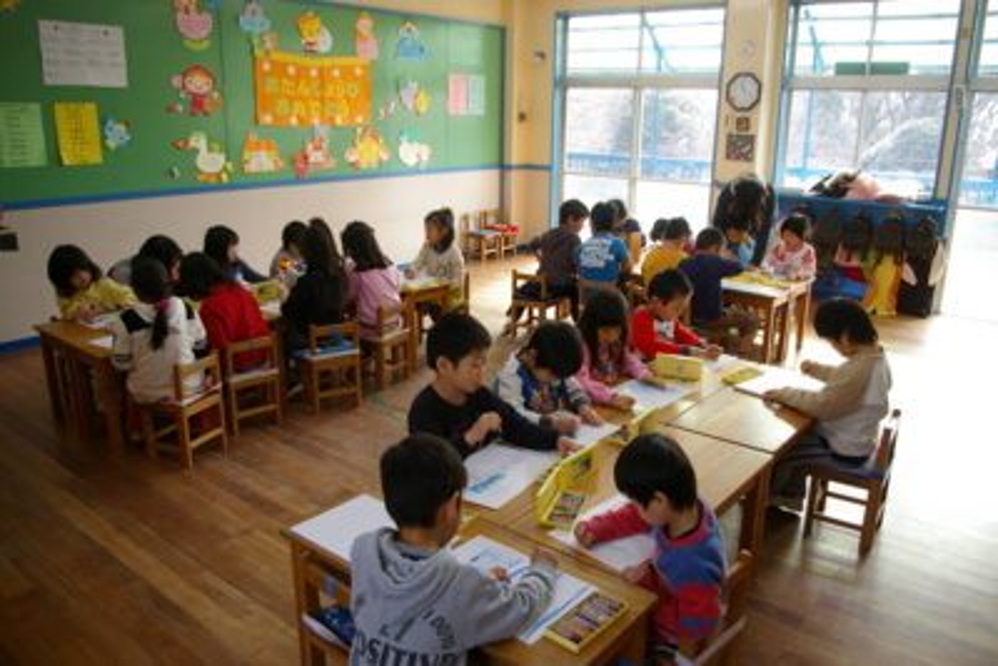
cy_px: 333
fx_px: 749
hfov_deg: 67.4
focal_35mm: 27
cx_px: 499
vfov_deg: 48.0
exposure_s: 1/60
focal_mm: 18
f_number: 4.5
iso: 200
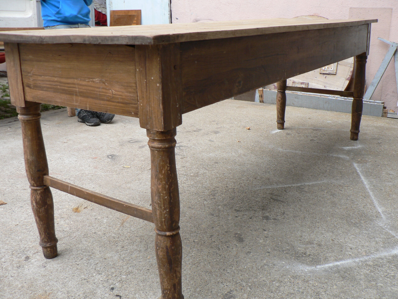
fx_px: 414
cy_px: 150
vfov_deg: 39.7
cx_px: 199
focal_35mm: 36
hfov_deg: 51.4
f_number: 2.8
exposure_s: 1/100
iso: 80
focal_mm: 6
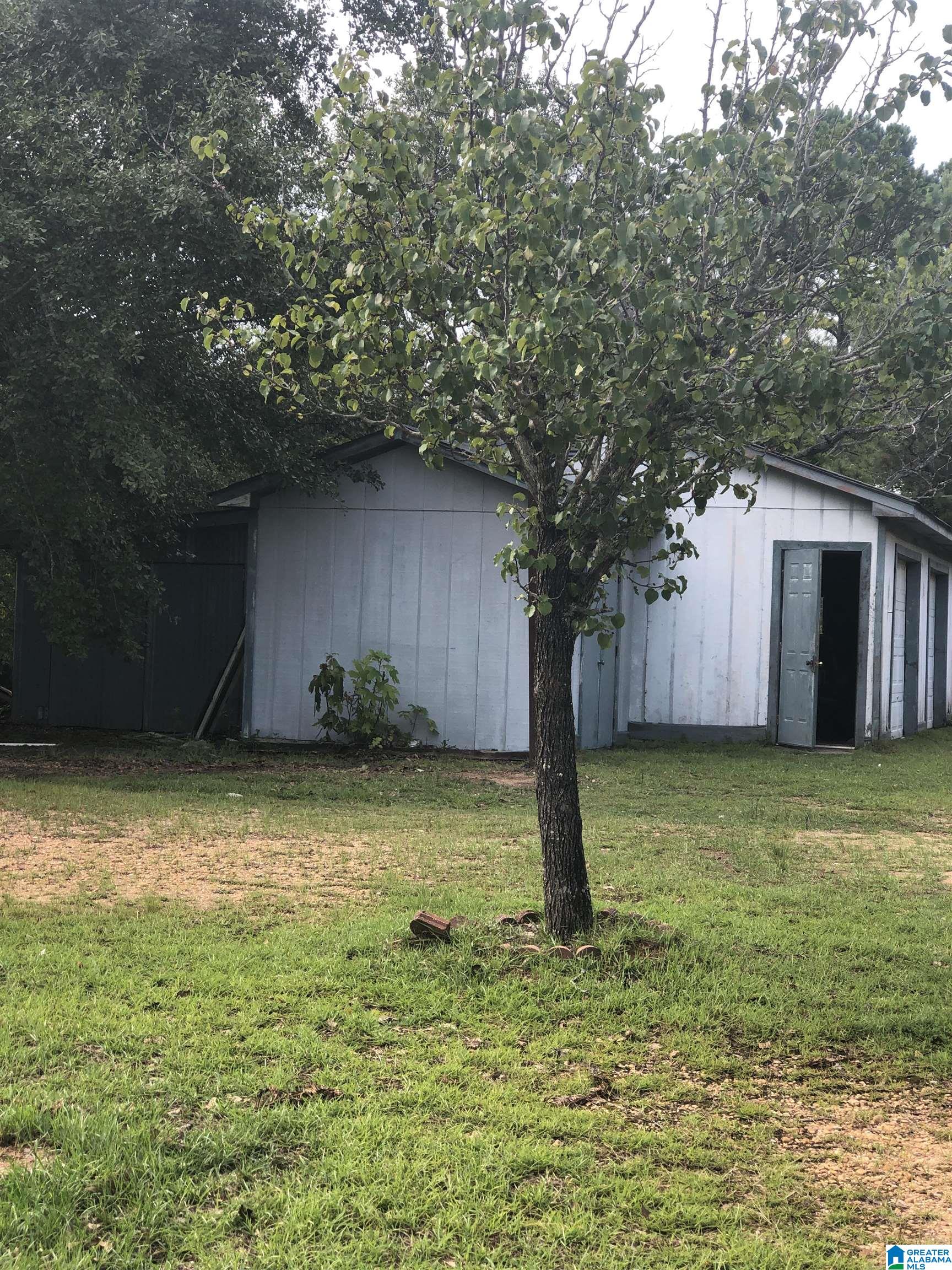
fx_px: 2090
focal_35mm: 57
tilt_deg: +0.4
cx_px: 476
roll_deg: -2.2
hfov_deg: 25.7
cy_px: 635
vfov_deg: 33.8
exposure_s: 1/157
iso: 20
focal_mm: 6.6
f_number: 2.8
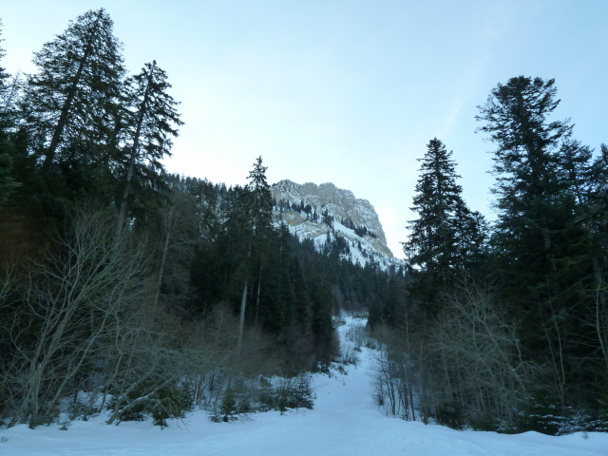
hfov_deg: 69.4
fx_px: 439
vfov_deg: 54.9
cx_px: 304
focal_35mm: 25
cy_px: 228
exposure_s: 1/100
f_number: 4
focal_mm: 4.1
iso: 125
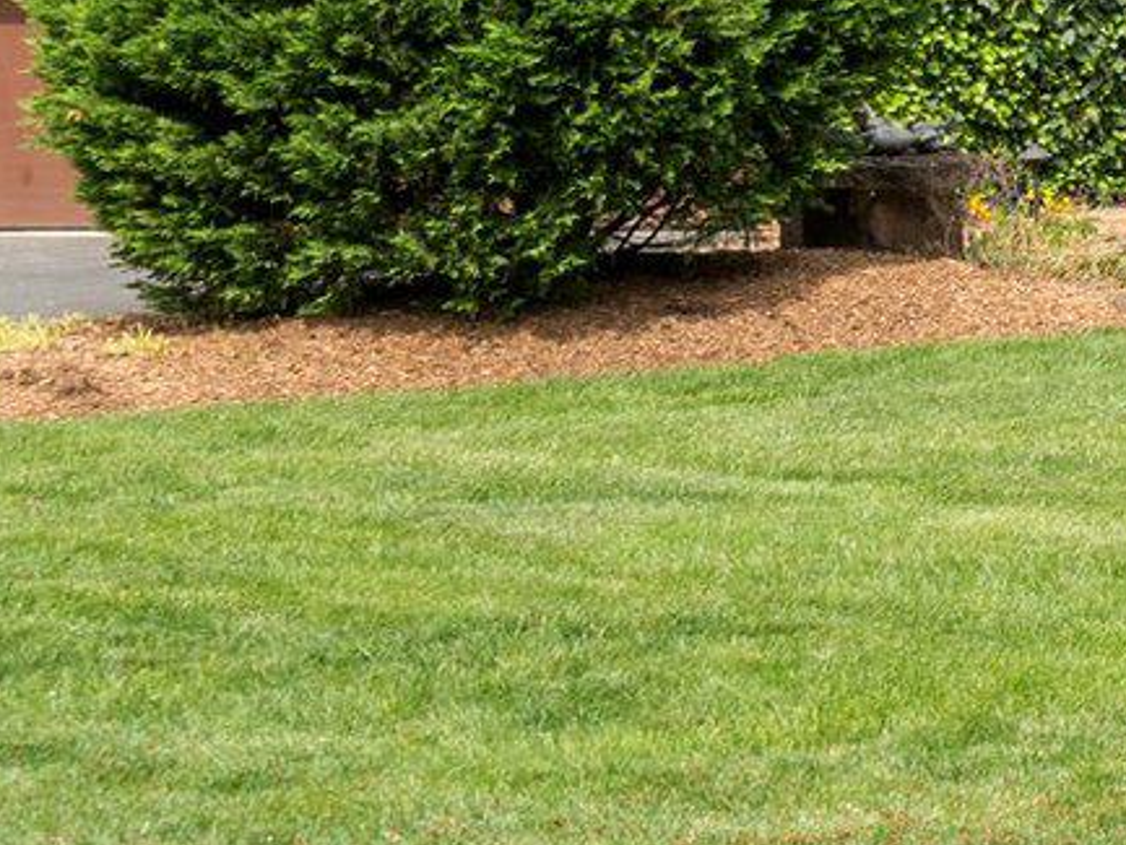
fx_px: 4620
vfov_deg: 10.3
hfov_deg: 12.9
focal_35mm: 142
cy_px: -144
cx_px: 1885
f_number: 10
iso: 250
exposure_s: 1/250
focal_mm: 32
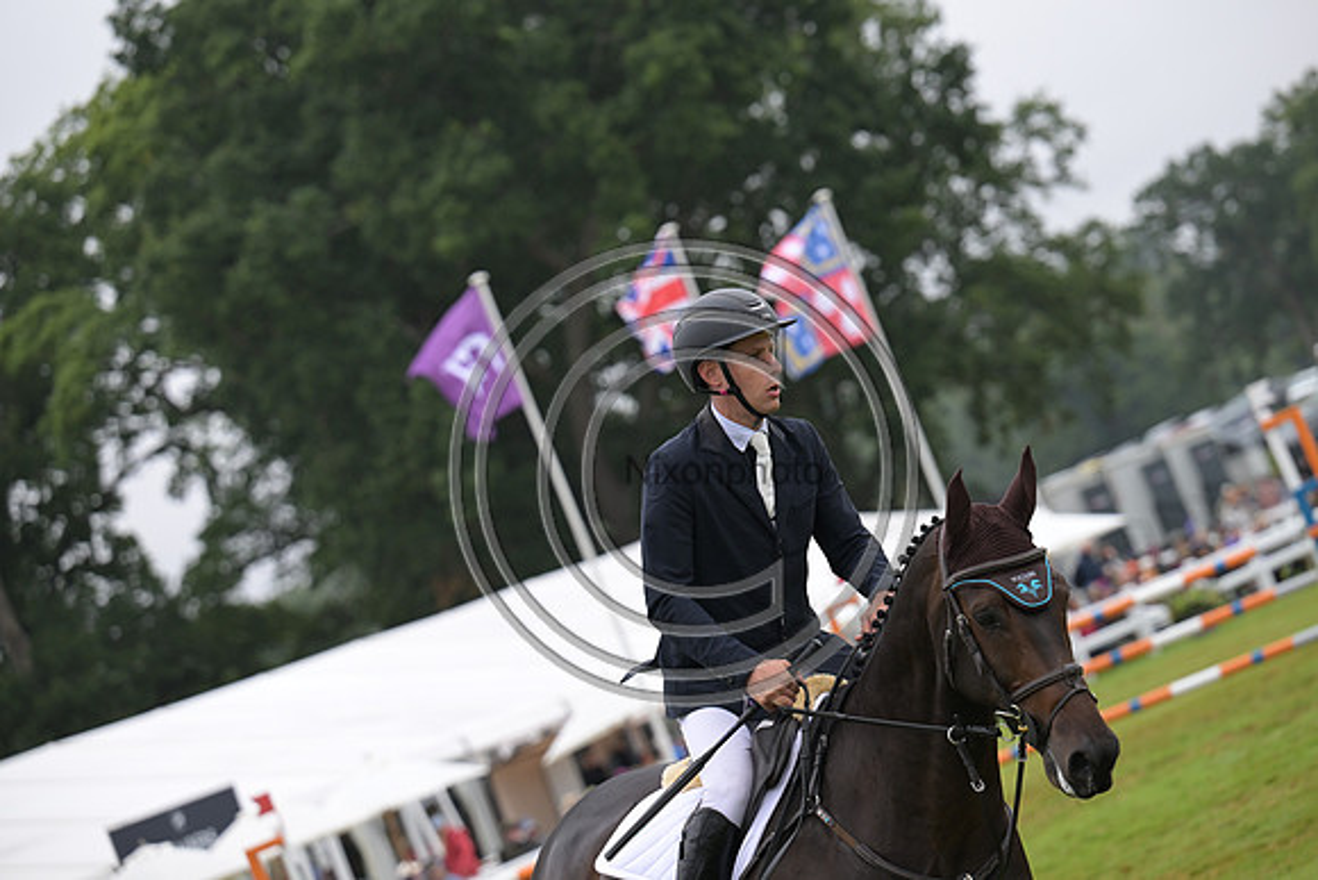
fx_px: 4943
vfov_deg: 10.2
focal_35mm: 135
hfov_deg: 15.2
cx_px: 659
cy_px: 440
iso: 800
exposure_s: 1/1250
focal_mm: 135
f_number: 4
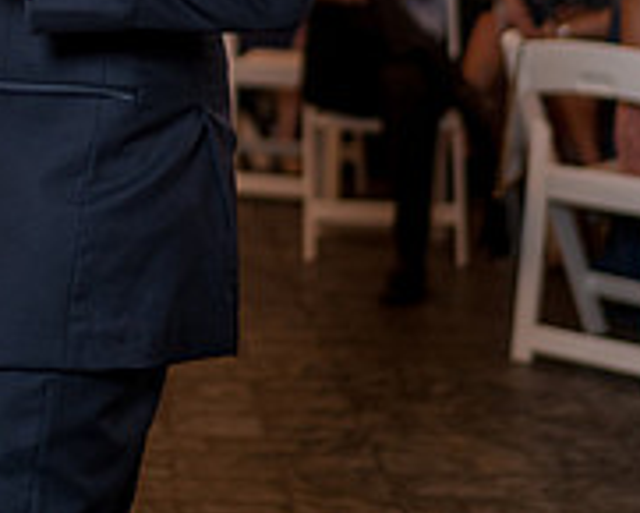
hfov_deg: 14.8
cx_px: -117
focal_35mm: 126
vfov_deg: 11.6
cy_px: -300
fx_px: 2388
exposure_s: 1/200
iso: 200
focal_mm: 35
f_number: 1.4
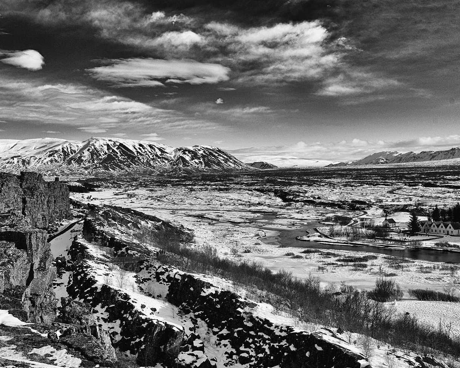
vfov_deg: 35.7
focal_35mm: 42
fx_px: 572
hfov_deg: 43.7
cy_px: 199
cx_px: 190
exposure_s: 1/800
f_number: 8
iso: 250
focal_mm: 34
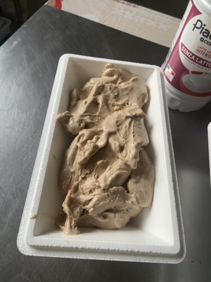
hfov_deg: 53.1
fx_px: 211
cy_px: 141
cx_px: 106
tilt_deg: -59.9
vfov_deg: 67.3
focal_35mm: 26
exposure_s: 1/82
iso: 125
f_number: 1.8
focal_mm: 4.25
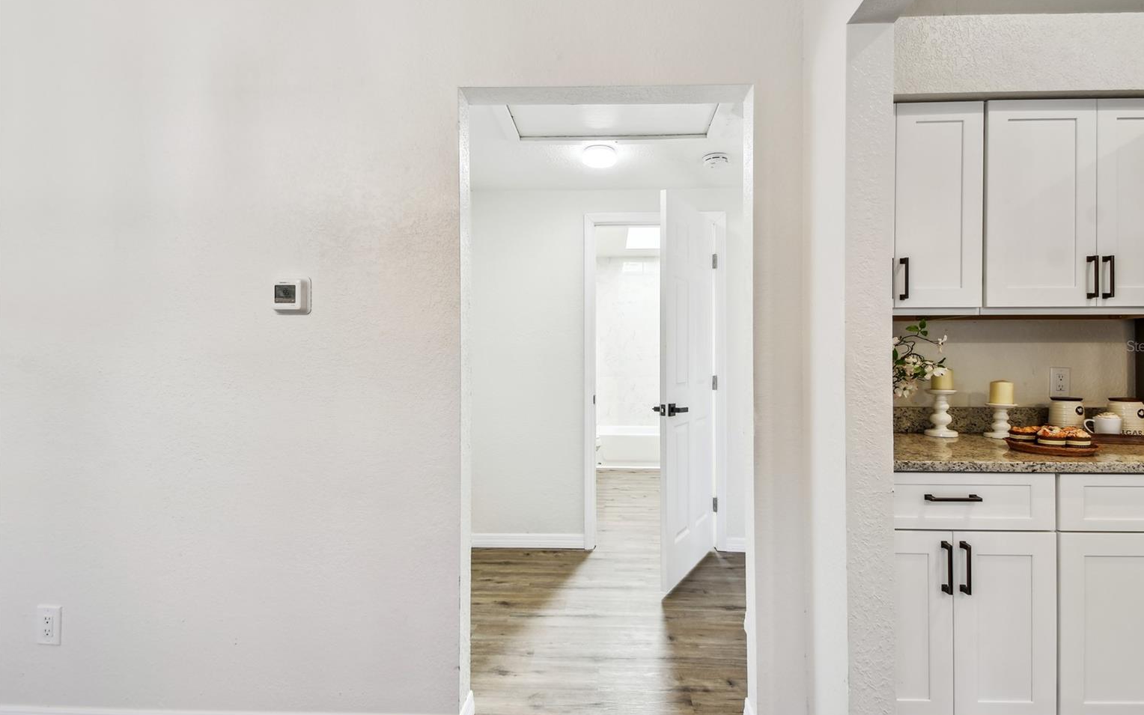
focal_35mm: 16
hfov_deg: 97.8
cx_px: 594
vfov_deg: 71.2
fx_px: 499
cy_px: 346
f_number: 7.1
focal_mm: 10
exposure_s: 1/25
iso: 100
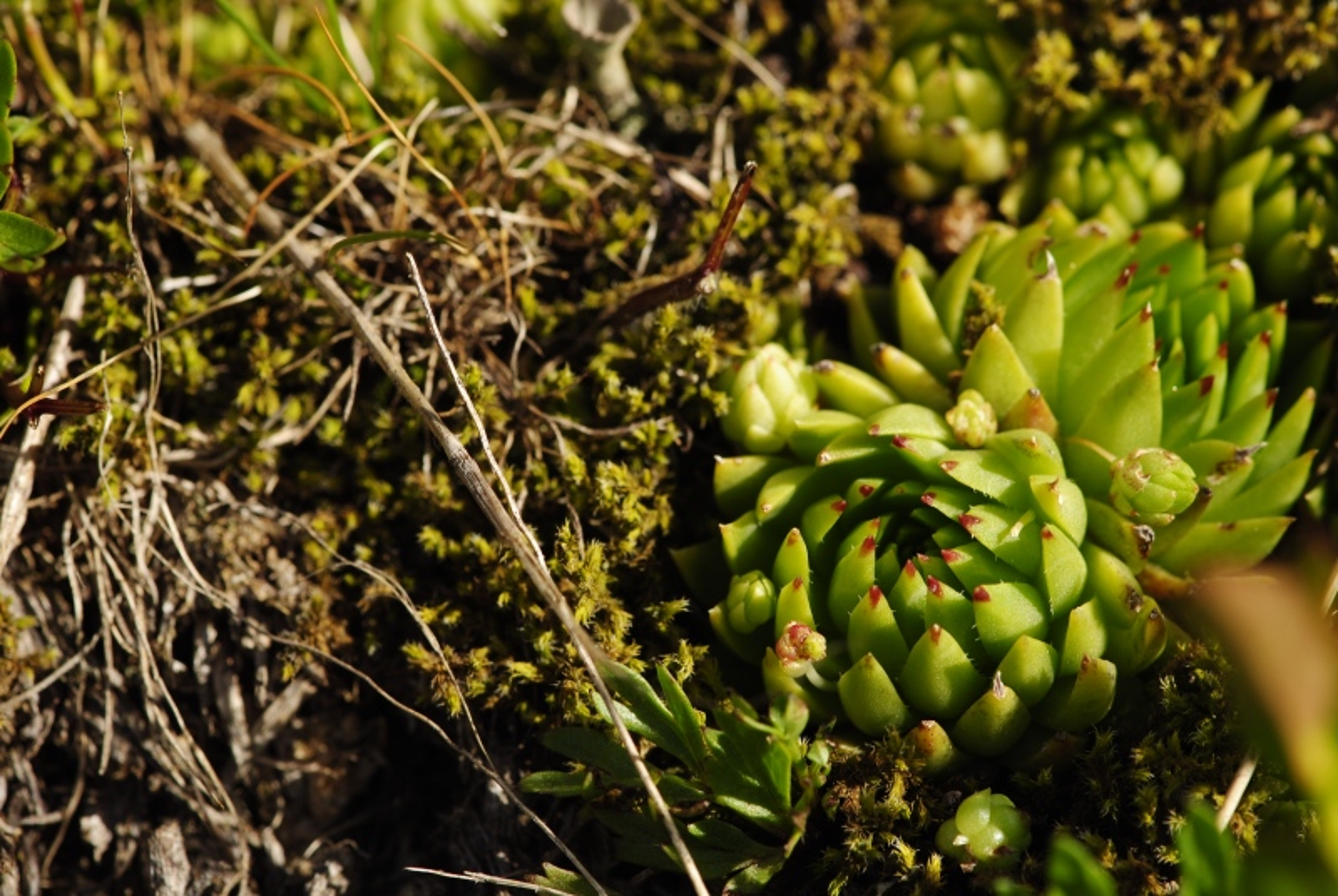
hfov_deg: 16.0
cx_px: 669
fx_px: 4746
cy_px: 448
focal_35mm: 128
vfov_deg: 10.8
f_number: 8
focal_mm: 85
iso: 100
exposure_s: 1/160
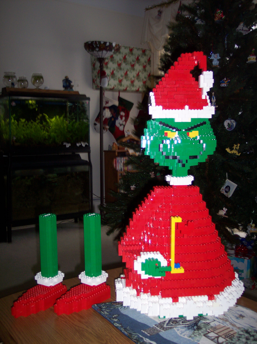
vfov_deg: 49.0
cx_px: 128
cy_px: 172
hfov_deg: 37.7
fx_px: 377
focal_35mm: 38
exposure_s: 1/30
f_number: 2.8
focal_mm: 8
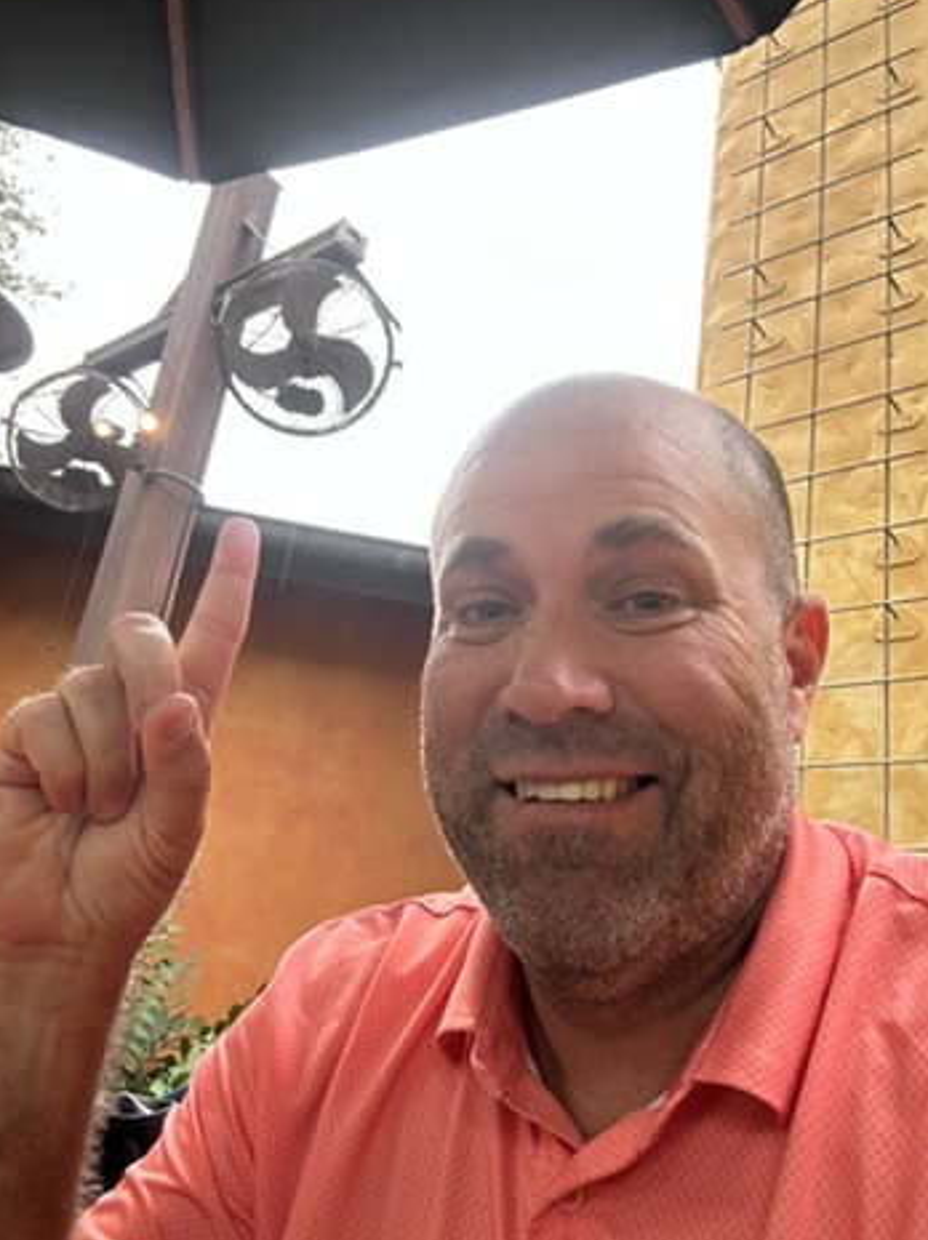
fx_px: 1110
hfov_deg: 45.4
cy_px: 621
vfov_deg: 58.4
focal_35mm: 31
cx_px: 456
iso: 50
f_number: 1.9
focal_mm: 2.69
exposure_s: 1/121
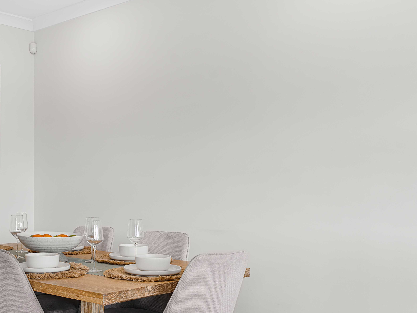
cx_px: 92
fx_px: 566
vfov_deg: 30.6
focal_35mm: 47
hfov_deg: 39.1
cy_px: 214
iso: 100
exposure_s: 1/8
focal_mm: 22
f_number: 8
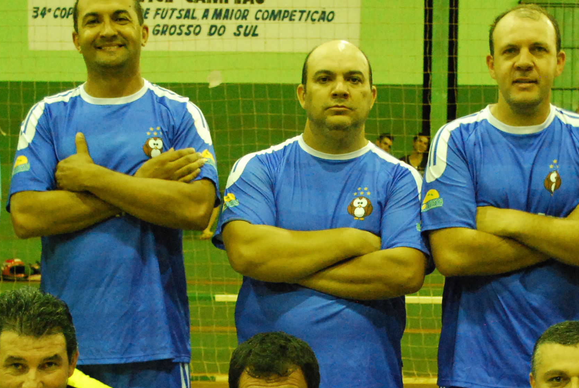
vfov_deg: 15.0
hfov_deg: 22.6
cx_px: 316
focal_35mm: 90
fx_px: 1449
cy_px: 381
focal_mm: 26
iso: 1600
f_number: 4.2
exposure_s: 1/10
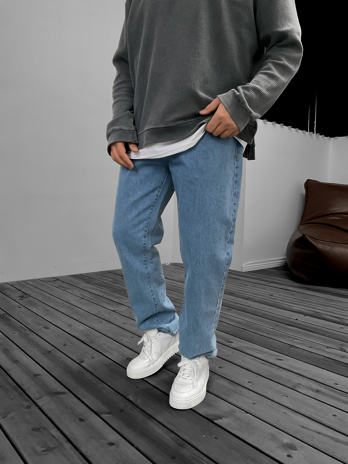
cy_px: 232
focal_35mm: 29
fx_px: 389
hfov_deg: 48.2
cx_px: 174
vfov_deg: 61.7
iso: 125
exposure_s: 1/60
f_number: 1.8
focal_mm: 3
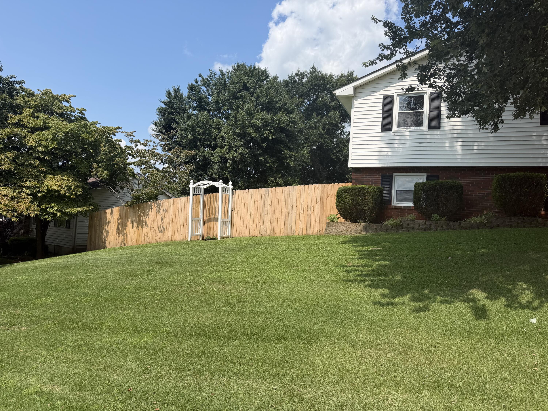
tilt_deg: +3.5
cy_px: 206
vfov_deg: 56.8
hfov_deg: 71.6
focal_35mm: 24
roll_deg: -2.8
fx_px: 380
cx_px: 274
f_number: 1.78
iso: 80
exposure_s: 1/3759
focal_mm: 6.76
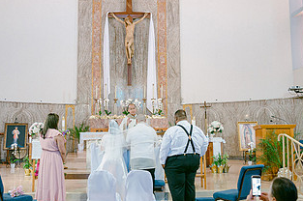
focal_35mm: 45
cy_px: 90
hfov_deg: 43.6
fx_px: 378
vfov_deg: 29.8
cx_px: 147
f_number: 2.8
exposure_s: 1/250
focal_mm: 24
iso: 1600
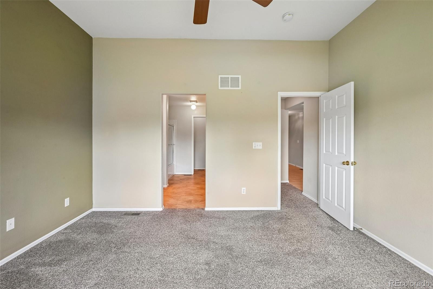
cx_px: 216
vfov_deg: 81.2
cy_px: 144
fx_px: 168
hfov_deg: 104.3
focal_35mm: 14
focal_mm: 14
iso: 400
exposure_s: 1/13
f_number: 10
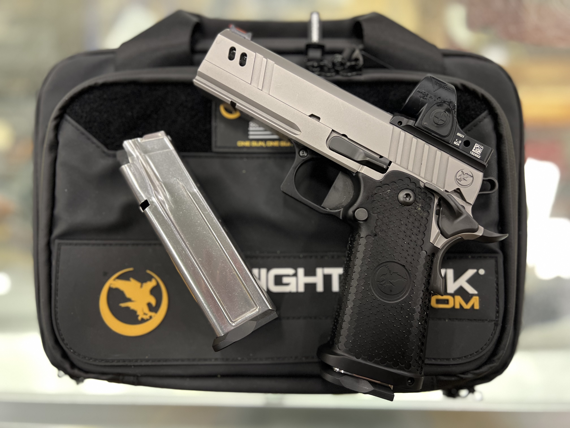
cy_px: 214
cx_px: 285
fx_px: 428
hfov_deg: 67.3
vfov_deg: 53.1
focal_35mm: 26
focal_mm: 5.7
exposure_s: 1/60
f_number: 1.5
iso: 250
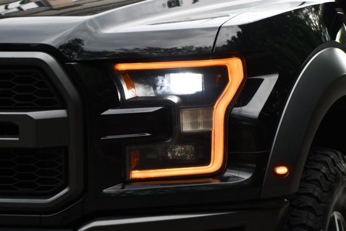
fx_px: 1154
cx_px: 173
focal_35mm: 120
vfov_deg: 11.4
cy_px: 116
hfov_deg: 17.1
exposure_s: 1/250
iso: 360
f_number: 5.6
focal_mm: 80
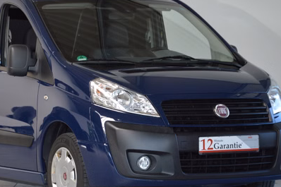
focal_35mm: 159
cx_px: 106
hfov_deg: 12.9
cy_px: 109
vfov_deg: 8.6
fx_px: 1241
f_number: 5.3
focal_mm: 66
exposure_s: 1/80
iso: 400
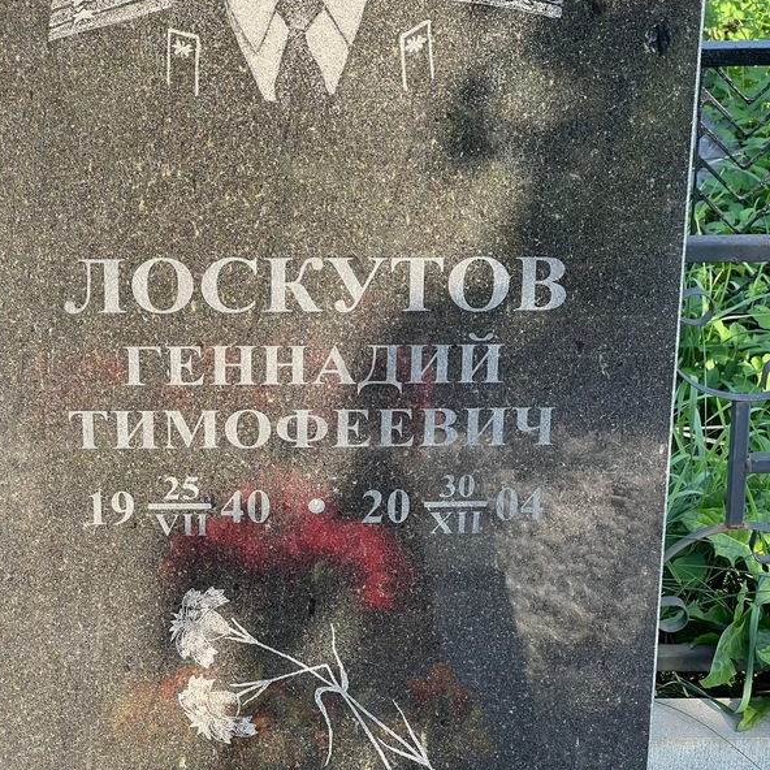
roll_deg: -0.7
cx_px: 323
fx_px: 2315
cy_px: 384
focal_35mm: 92
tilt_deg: -24.5
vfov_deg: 18.9
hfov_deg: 18.9
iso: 32
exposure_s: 1/121
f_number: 2.8
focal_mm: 9
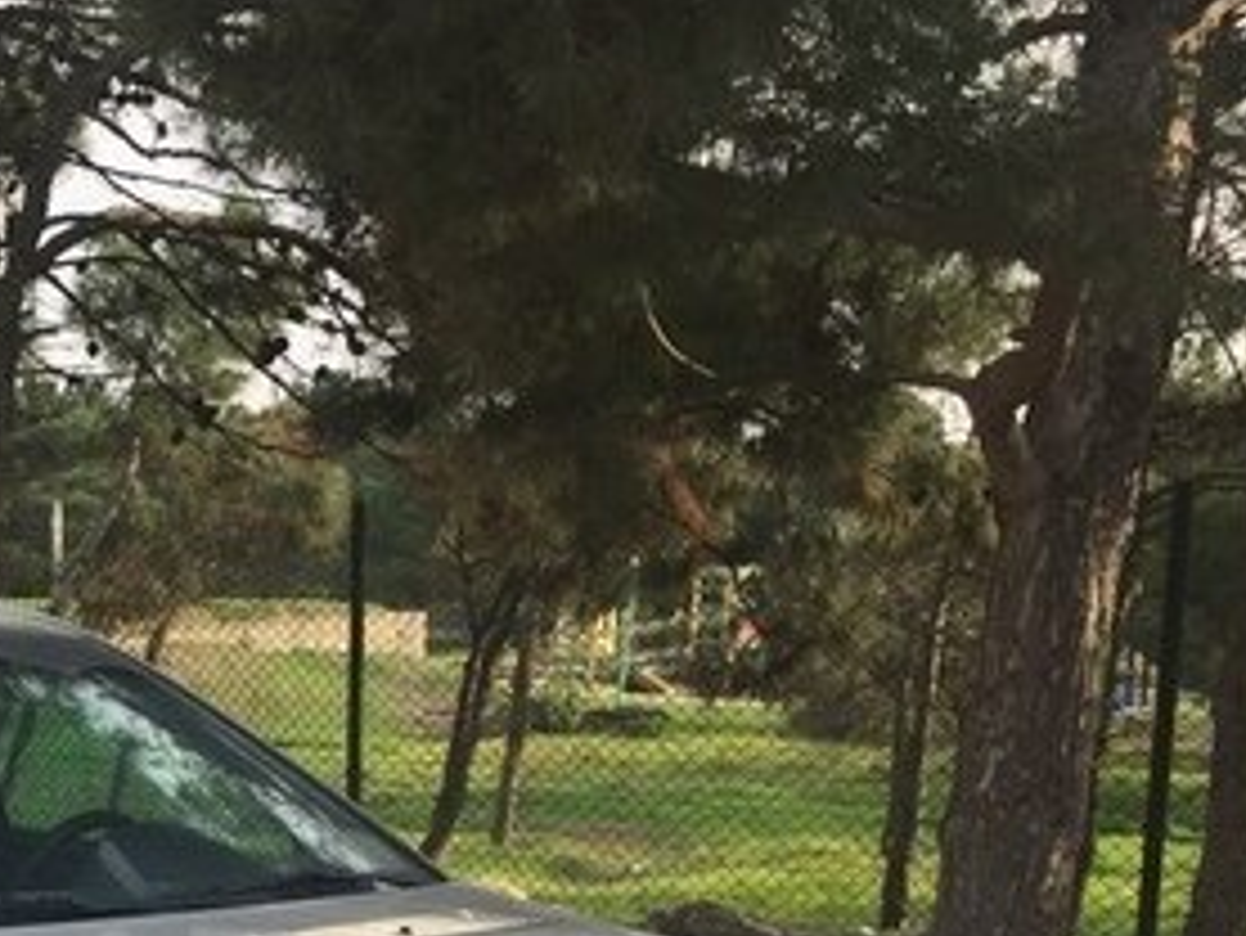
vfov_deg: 20.5
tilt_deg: -10.7
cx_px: -171
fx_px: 2485
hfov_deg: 25.8
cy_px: 997
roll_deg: +0.2
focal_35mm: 69
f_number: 2.2
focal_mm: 4.15
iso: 32
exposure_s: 1/527
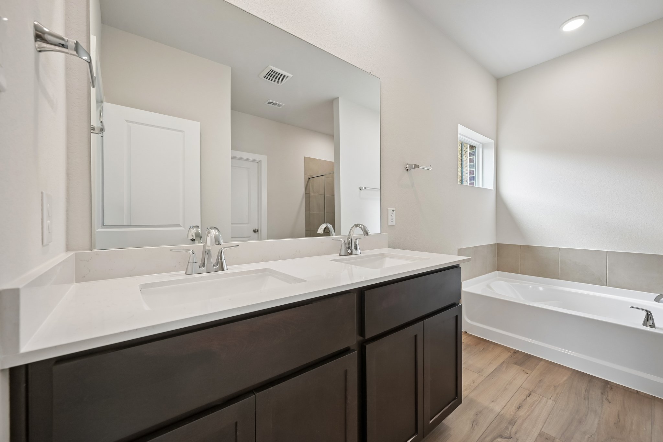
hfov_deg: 104.3
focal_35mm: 14
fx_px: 258
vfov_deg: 81.2
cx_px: 332
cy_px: 221
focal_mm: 14
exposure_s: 1/15
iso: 250
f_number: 9
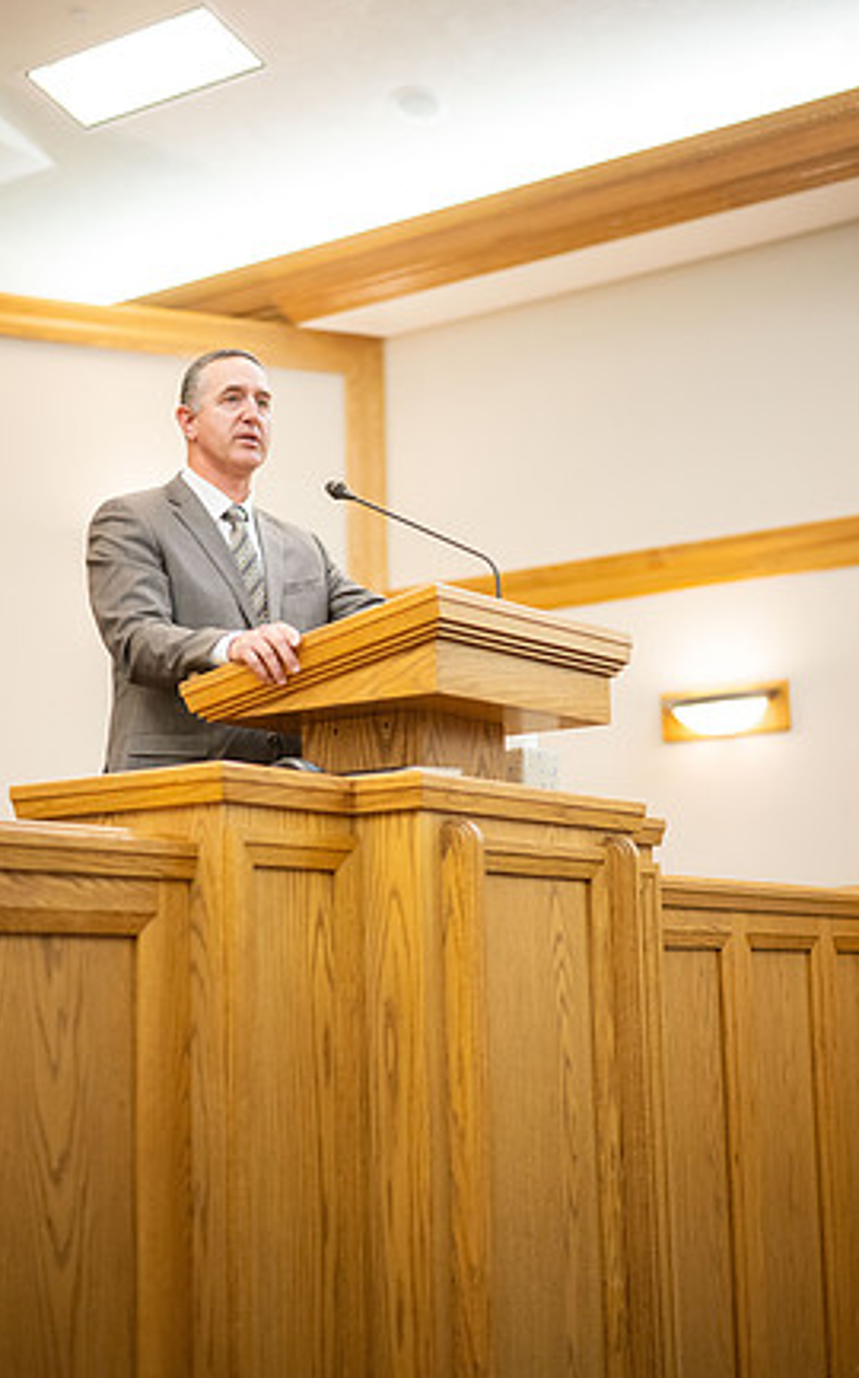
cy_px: 700
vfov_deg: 38.2
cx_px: 398
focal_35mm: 53
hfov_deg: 24.4
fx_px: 1989
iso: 1600
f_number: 1.8
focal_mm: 50
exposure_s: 1/400
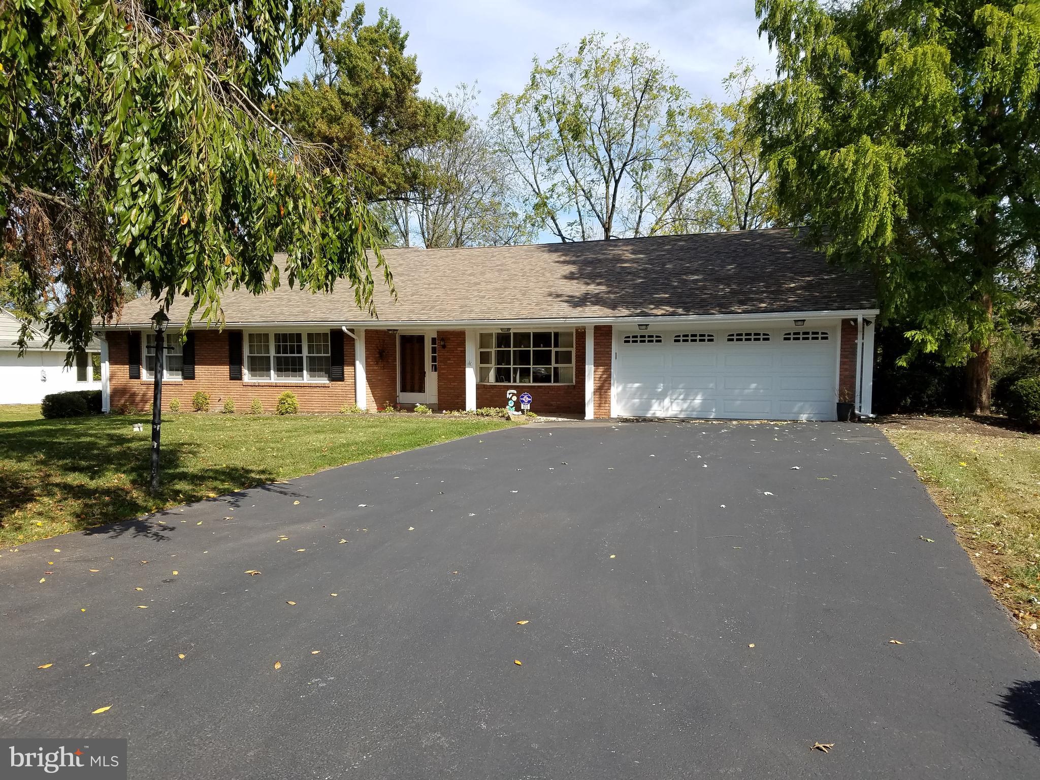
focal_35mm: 26
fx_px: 781
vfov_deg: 53.1
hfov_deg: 67.3
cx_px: 520
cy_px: 390
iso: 50
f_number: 1.7
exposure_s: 1/1680
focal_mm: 4.2
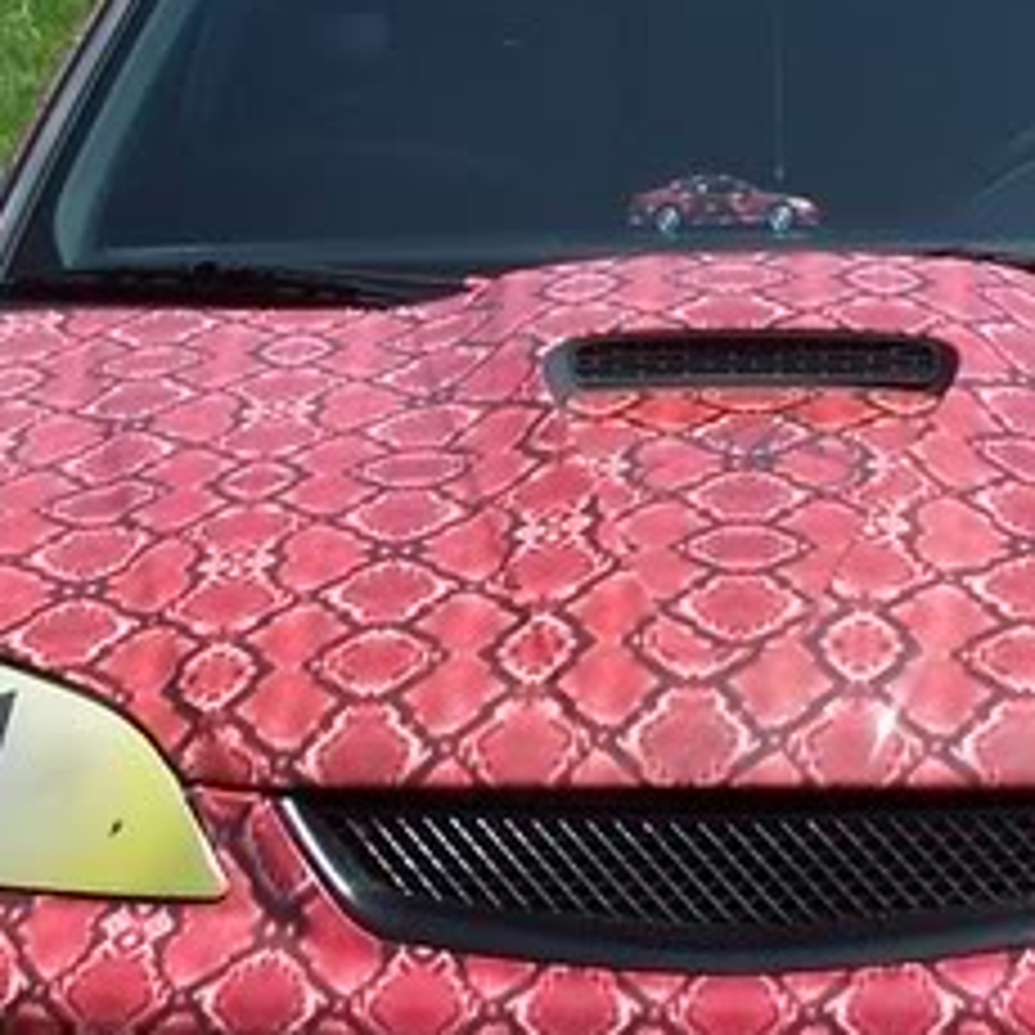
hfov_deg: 8.5
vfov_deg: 8.5
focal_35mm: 206
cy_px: 536
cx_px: 756
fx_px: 6968
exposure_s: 1/500
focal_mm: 11.1
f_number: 4.5
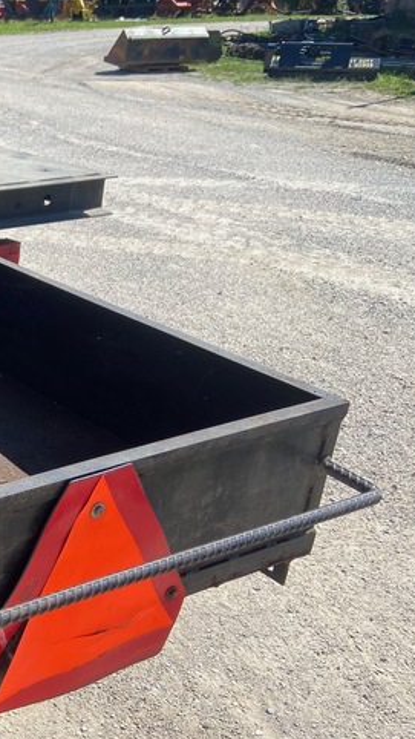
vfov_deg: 43.6
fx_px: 920
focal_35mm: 47
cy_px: 432
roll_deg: +0.7
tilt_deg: -29.5
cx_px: -176
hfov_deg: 21.9
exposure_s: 1/1522
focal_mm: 4.25
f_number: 1.8
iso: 32
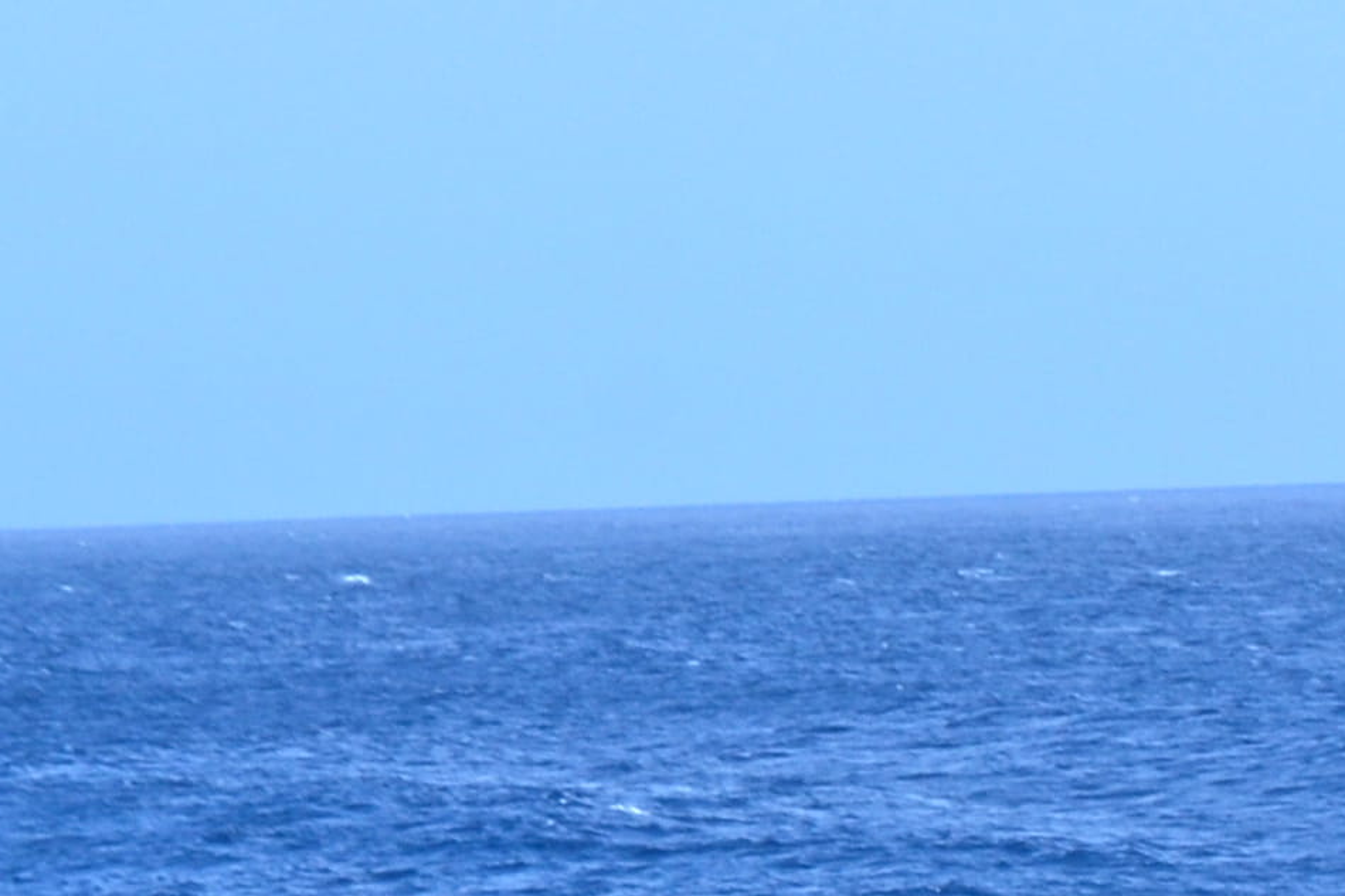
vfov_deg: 6.4
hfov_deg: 9.8
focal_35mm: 204
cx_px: 1996
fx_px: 7619
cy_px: 2098
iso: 100
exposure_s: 1/250
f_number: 8
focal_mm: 28
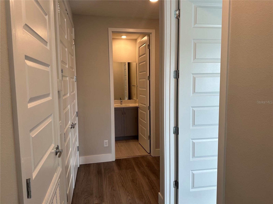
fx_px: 189
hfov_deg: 71.6
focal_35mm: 24
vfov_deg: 56.8
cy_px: 102
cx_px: 136
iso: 80
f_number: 1.78
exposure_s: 1/120
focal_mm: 6.86
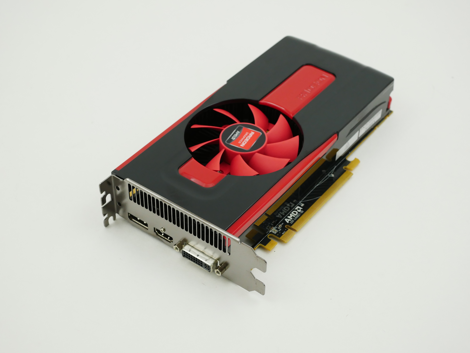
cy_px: 176
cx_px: 235
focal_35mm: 60
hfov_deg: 32.2
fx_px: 815
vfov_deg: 24.4
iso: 800
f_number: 5.6
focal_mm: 30
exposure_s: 1/200
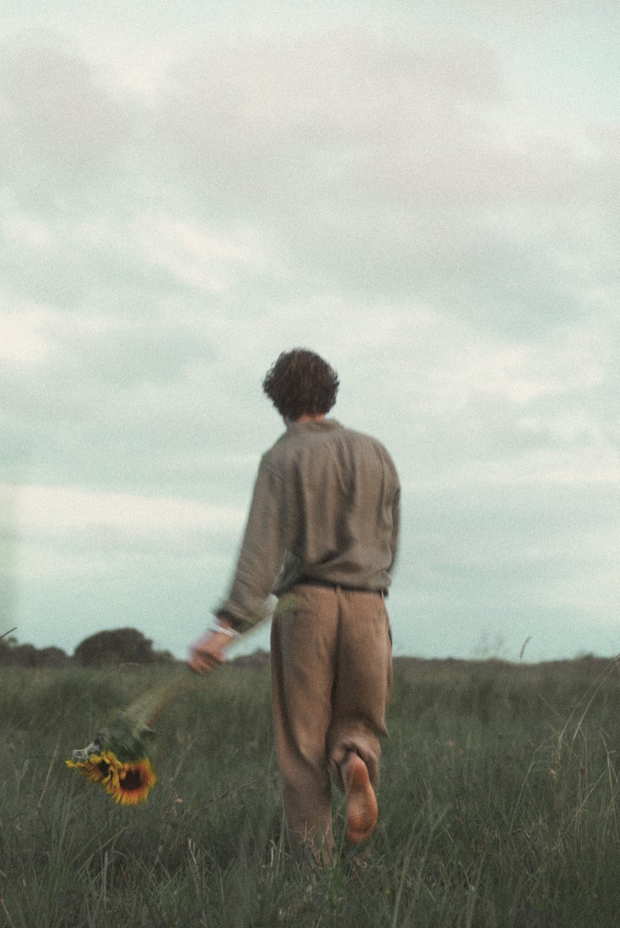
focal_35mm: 55
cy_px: 464
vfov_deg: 36.2
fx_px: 1419
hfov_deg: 24.7
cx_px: 310
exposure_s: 1/30
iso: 100
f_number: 3.2
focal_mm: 55
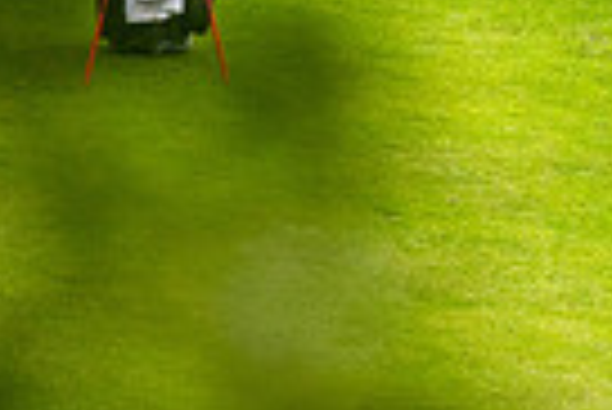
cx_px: 1147
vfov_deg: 0.7
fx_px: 34138
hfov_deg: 1.0
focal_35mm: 2006
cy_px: -276
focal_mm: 300
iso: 200
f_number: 5.6
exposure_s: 1/800
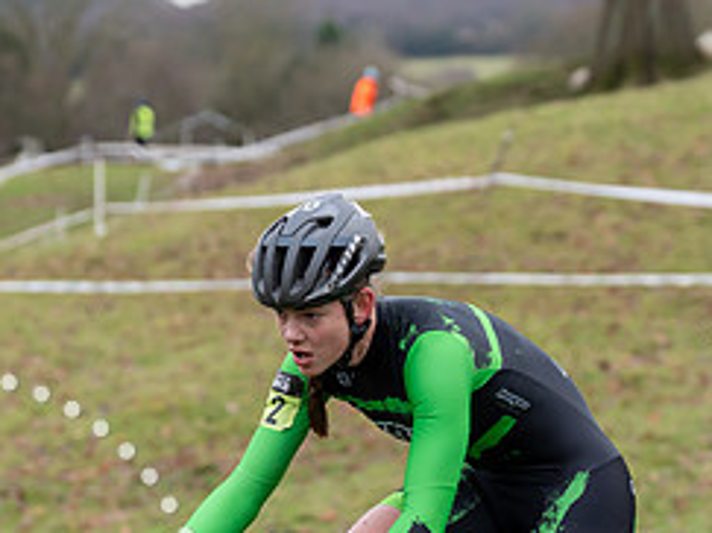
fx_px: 3824
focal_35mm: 186
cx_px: 396
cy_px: 491
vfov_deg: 8.0
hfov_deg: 10.6
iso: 1250
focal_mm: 81
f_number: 3.2
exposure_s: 1/1000
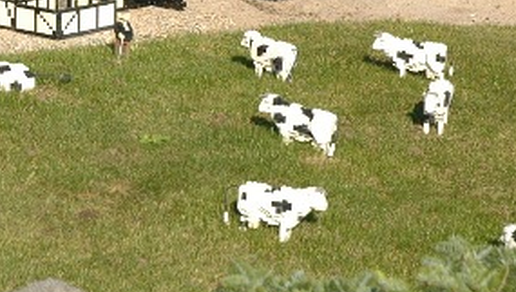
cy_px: -73
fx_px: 3013
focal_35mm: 220
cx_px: 16
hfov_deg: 9.7
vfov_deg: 5.5
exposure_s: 1/500
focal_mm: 50
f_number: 5.6
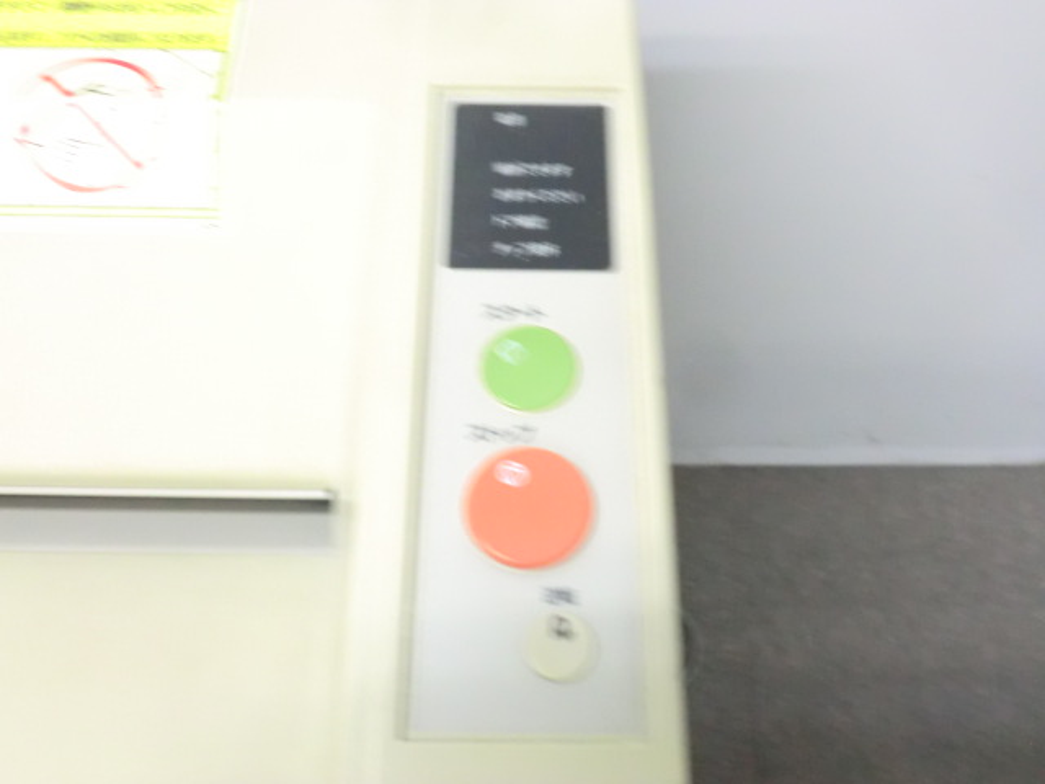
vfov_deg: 37.7
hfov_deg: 49.0
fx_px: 1147
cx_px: 522
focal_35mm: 38
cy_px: 392
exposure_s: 1/25
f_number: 3.9
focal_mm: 6.9
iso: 800
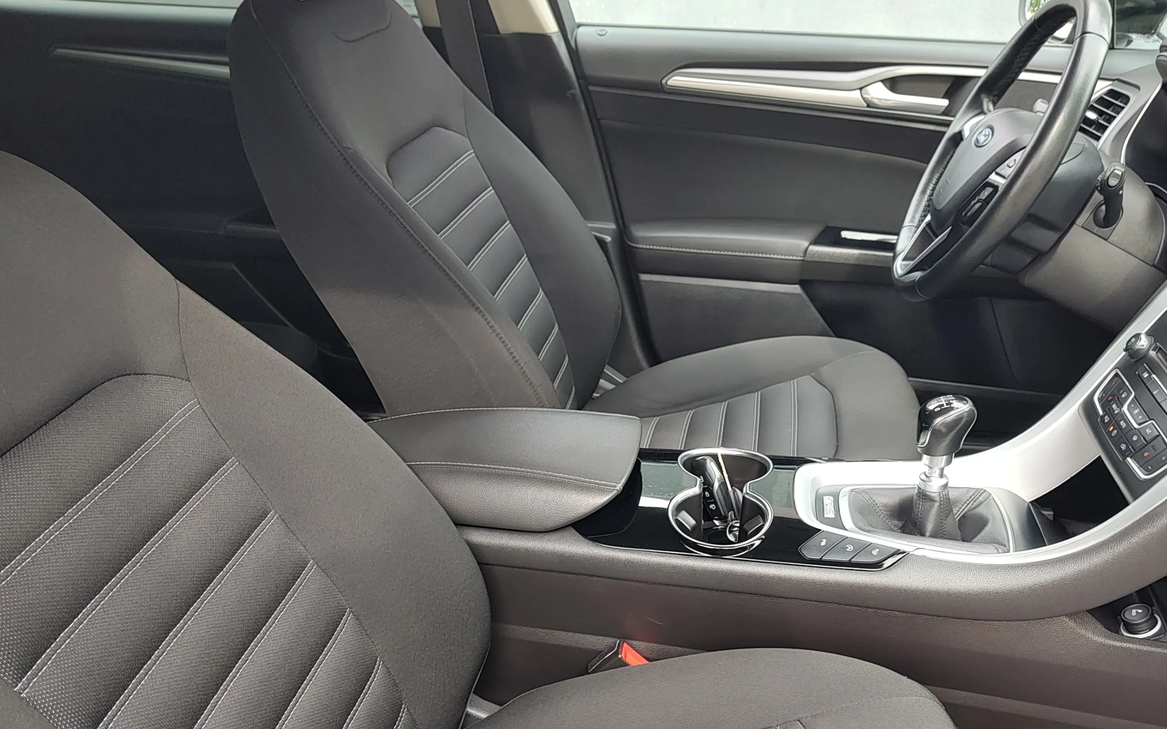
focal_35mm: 32
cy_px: 516
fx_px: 1018
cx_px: 612
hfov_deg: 59.6
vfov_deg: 38.7
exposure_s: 1/100
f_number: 1.8
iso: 139
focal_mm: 5.56
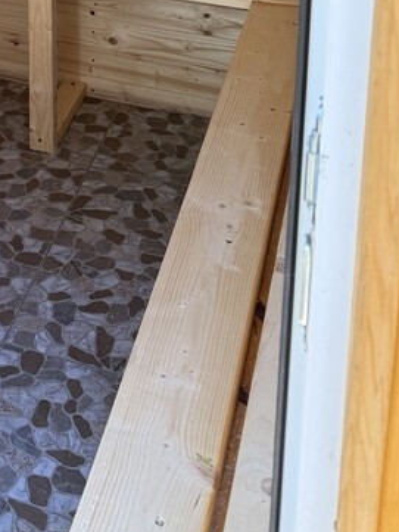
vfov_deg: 24.1
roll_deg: +1.2
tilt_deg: -13.3
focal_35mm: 68
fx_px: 1044
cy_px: -205
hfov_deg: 20.4
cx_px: -59
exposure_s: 1/121
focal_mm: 6.76
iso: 125
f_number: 1.78
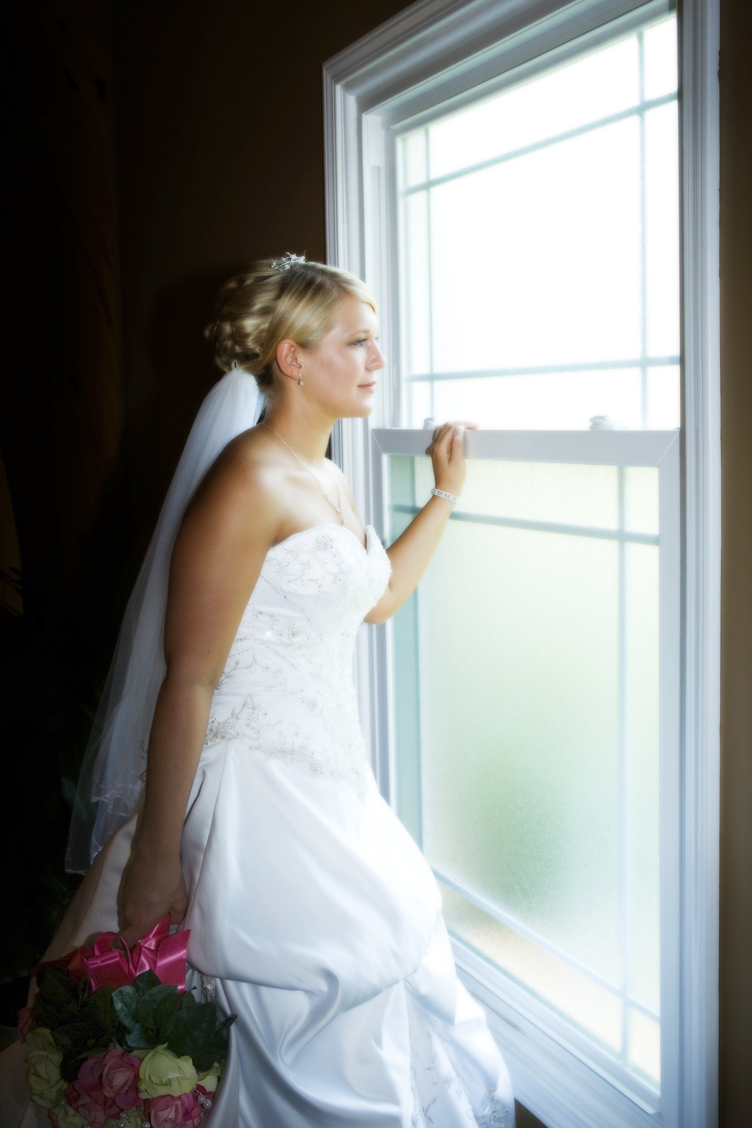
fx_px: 1097
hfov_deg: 37.9
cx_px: 376
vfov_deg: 54.4
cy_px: 564
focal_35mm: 35
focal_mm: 35
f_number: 6.3
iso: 160
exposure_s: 1/80
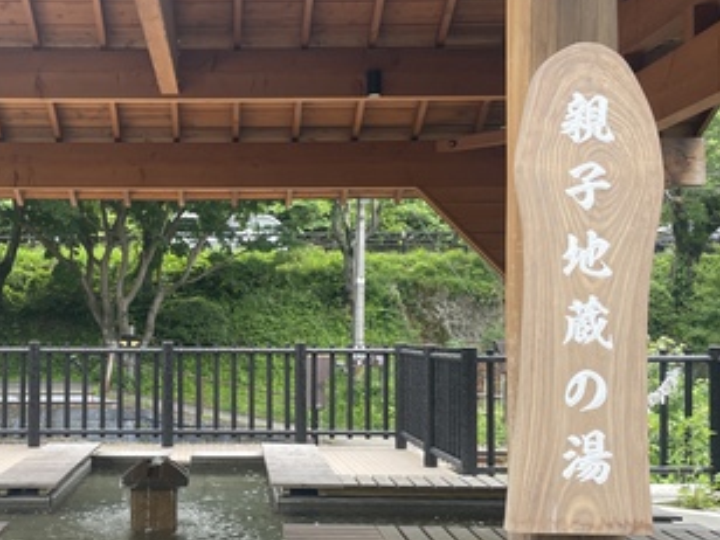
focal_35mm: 50
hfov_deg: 37.3
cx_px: 187
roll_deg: -0.1
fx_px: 1040
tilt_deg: +1.9
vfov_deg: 29.1
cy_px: 297
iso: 32
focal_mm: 4.2
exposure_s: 1/454
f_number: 1.6
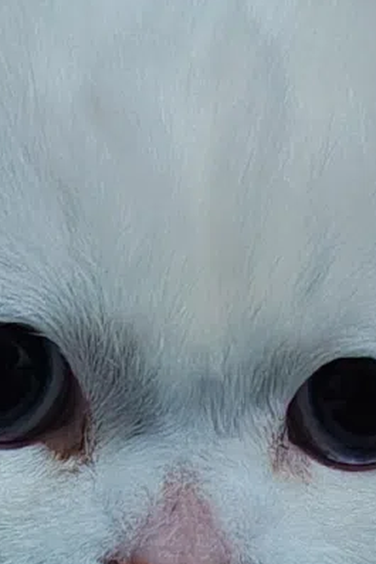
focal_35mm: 168
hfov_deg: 8.2
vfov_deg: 11.8
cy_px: 782
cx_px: 102
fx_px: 2630
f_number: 1.75
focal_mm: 5.25
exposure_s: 1/25
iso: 2316
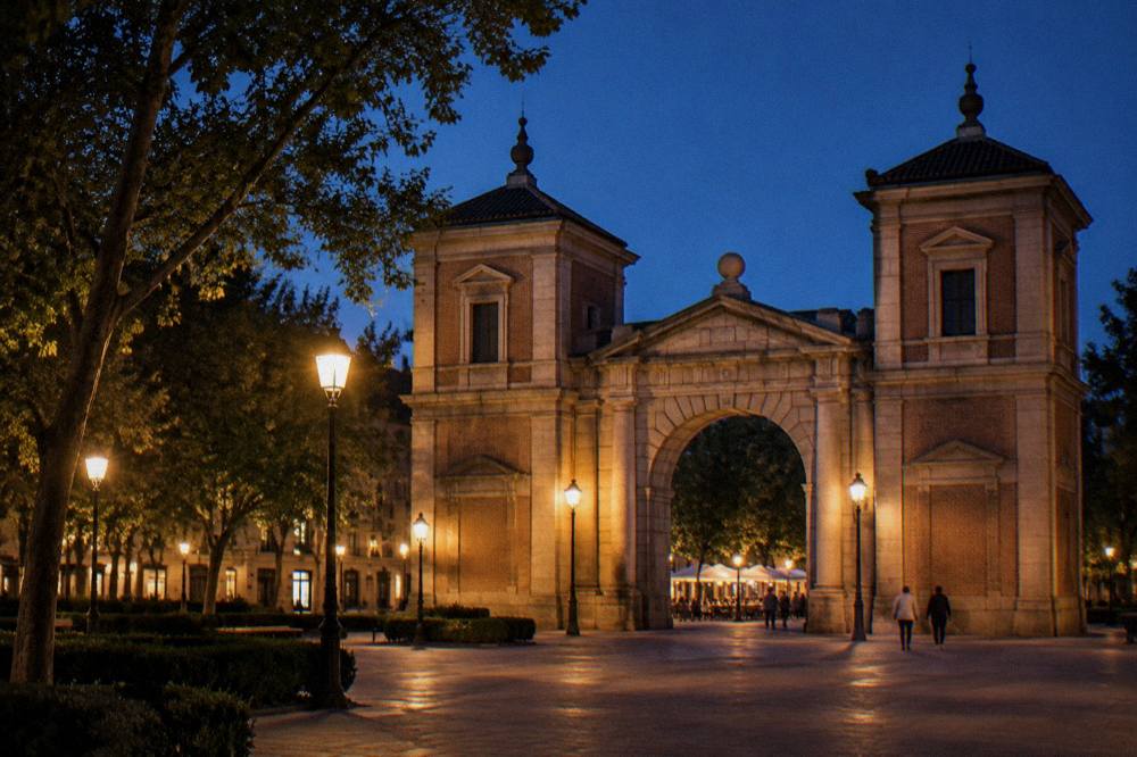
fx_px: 1105
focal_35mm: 35
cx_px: 568
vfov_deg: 37.8
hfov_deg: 54.5
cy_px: 378
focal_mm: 35
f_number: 9
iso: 2000
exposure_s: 1/50
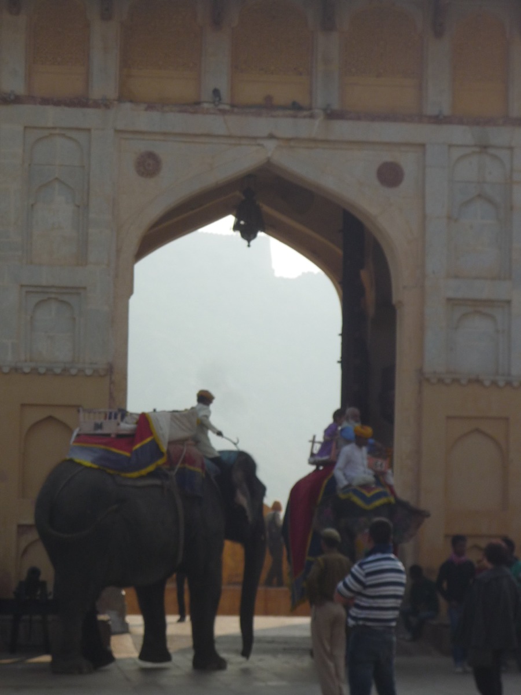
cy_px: 348
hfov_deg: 12.3
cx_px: 260
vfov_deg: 16.4
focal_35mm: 120
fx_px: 2408
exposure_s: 1/640
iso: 100
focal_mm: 17.6
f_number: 5.6
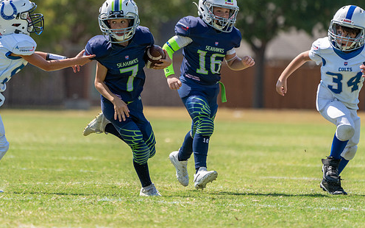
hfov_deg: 5.3
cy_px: 92
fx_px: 3949
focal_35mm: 397
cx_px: 156
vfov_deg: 3.3
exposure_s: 1/1250
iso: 320
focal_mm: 333
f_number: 5.6
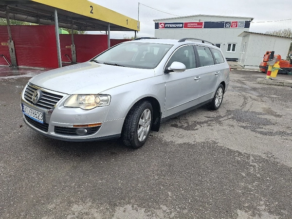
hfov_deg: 73.9
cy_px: 110
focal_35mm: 23
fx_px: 194
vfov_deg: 58.9
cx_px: 146
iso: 50
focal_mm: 5.54
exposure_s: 1/625
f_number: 1.8
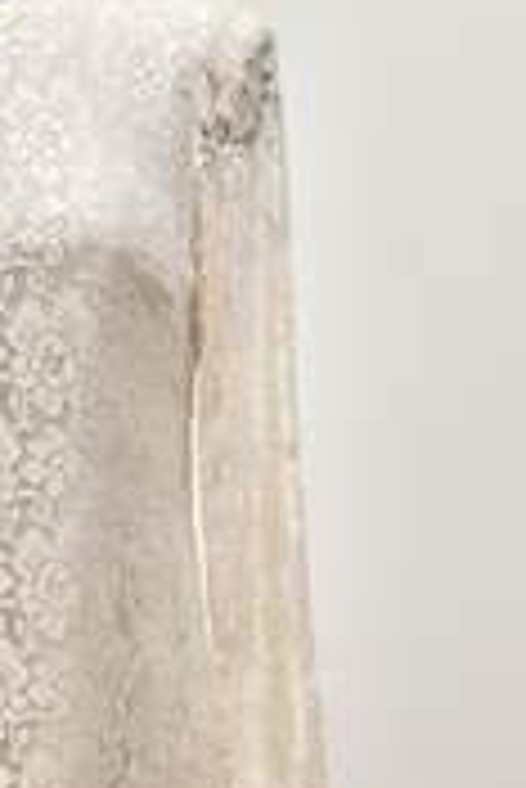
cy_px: 856
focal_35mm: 131
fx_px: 2865
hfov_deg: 10.4
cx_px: -18
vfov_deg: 15.3
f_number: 8
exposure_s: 1/100
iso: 1600
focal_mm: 34
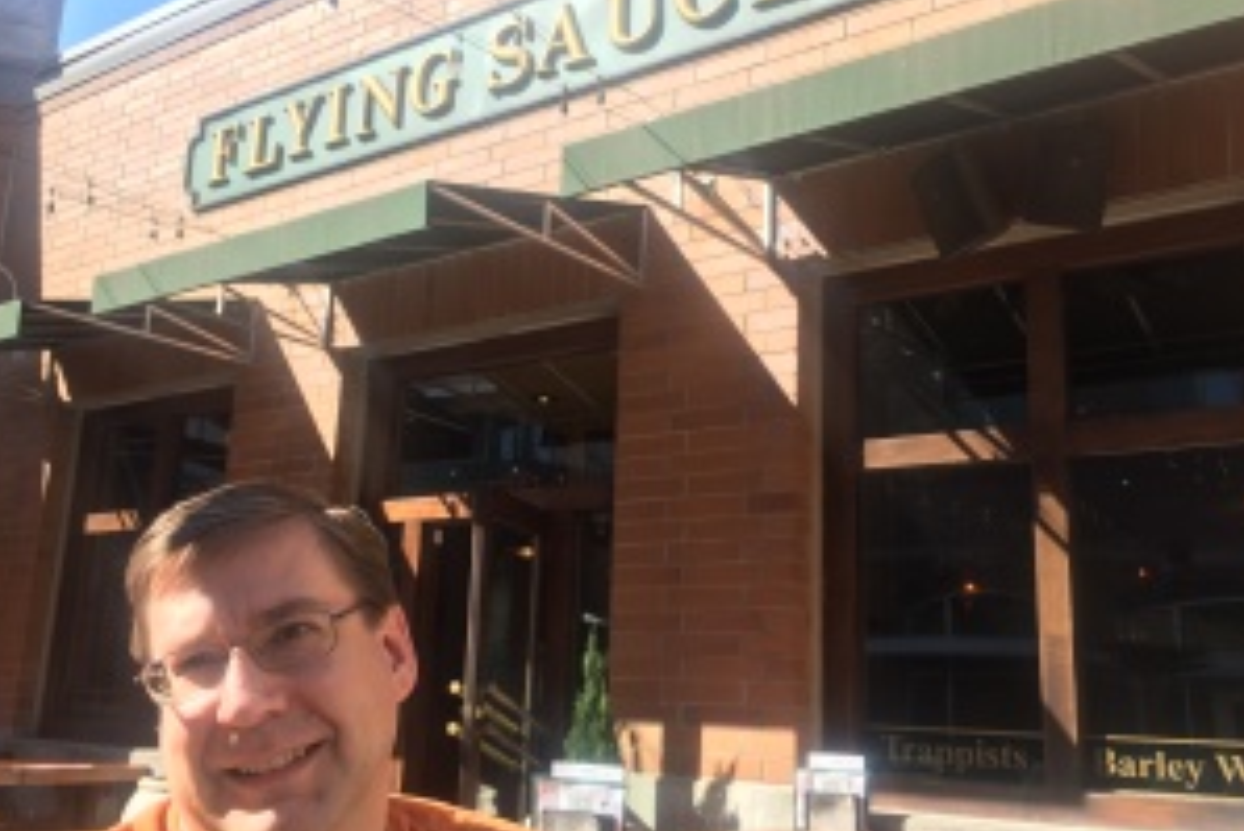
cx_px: 568
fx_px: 1279
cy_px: 405
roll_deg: -2.4
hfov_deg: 51.8
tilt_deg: +12.9
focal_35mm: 37
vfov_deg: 36.0
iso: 25
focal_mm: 4.15
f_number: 2.2
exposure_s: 1/493
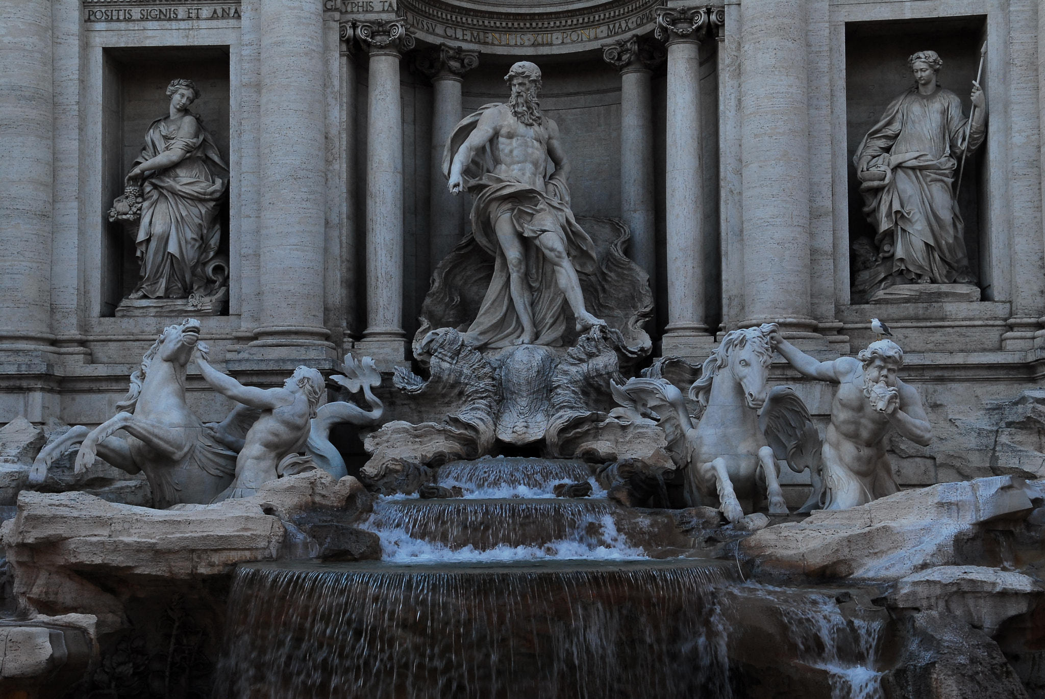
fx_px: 1482
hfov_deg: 38.8
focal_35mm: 51
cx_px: 522
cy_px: 350
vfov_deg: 26.6
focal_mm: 34
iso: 400
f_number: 5
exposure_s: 1/60
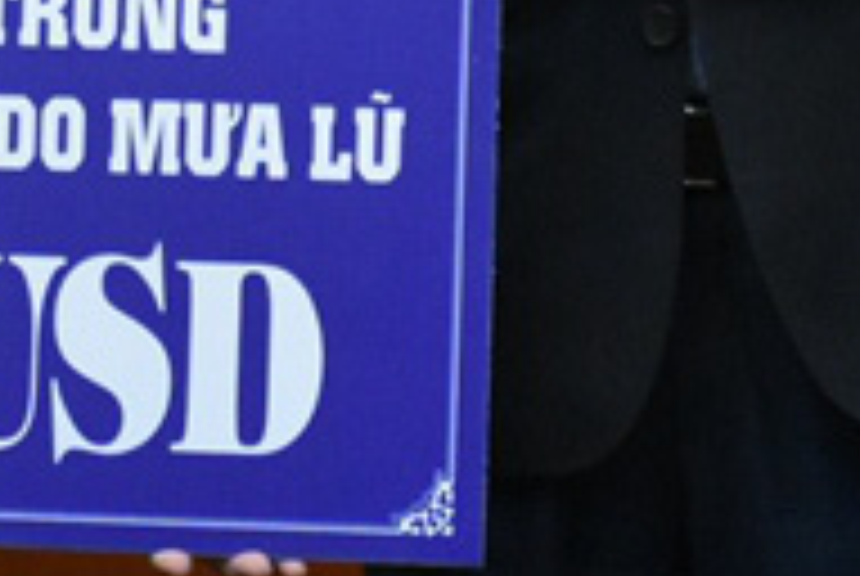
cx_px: 45
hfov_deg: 5.2
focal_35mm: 395
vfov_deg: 3.5
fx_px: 9451
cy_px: -508
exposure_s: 1/60
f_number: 4.8
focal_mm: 56
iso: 3600
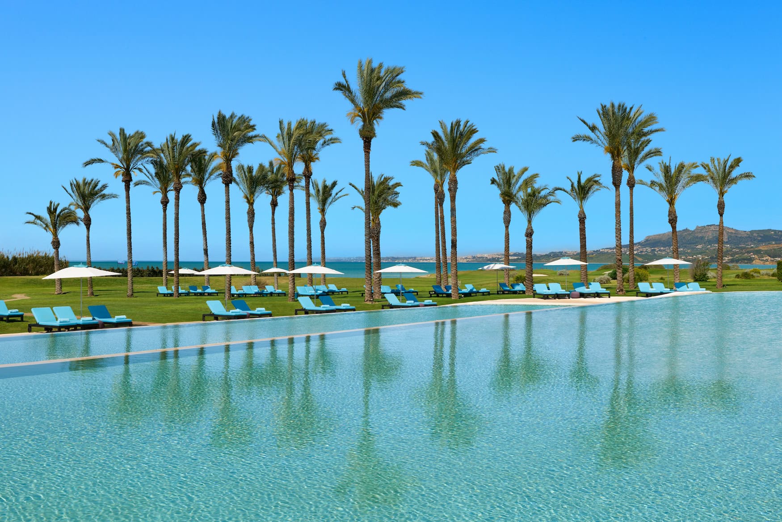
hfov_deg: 50.7
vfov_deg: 35.1
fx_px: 825
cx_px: 391
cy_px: 261
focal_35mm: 38
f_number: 14
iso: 200
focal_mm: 38
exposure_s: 1/250
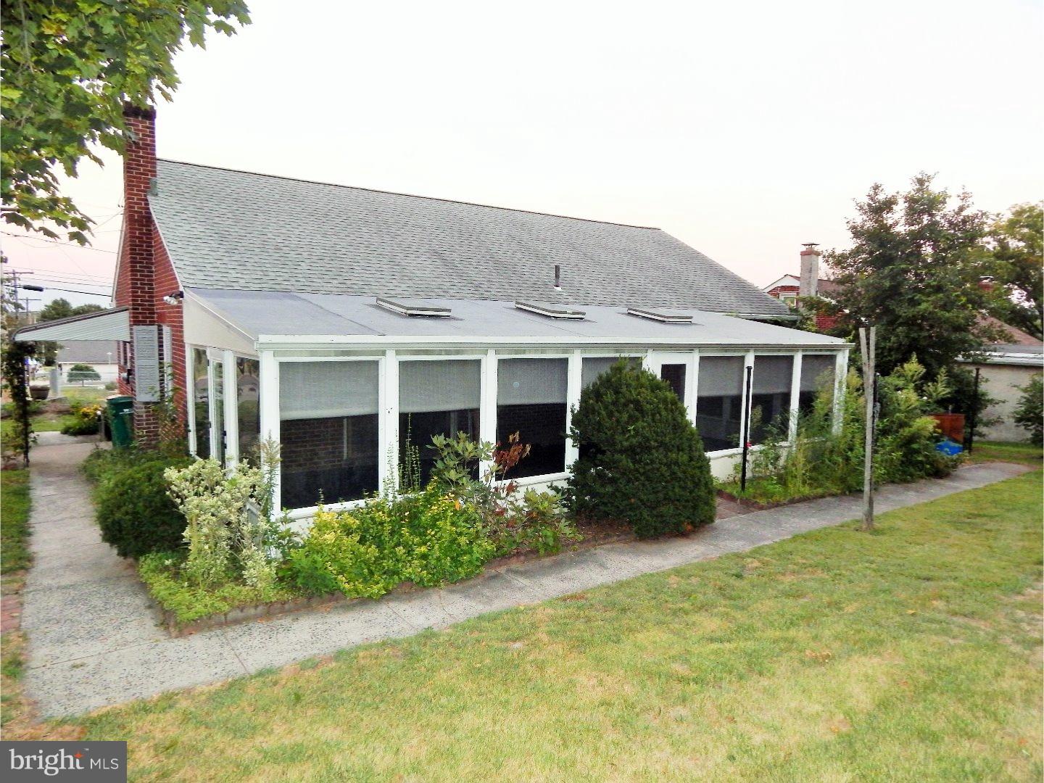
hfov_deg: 73.9
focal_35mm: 23
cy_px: 392
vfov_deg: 58.9
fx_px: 694
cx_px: 522
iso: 360
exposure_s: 1/30
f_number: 3
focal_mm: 4
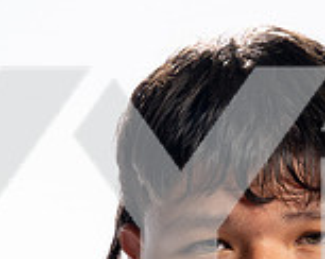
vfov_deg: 6.5
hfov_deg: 8.4
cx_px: 252
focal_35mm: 231
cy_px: 465
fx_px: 2219
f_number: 8
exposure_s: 1/250
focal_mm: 55
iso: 800
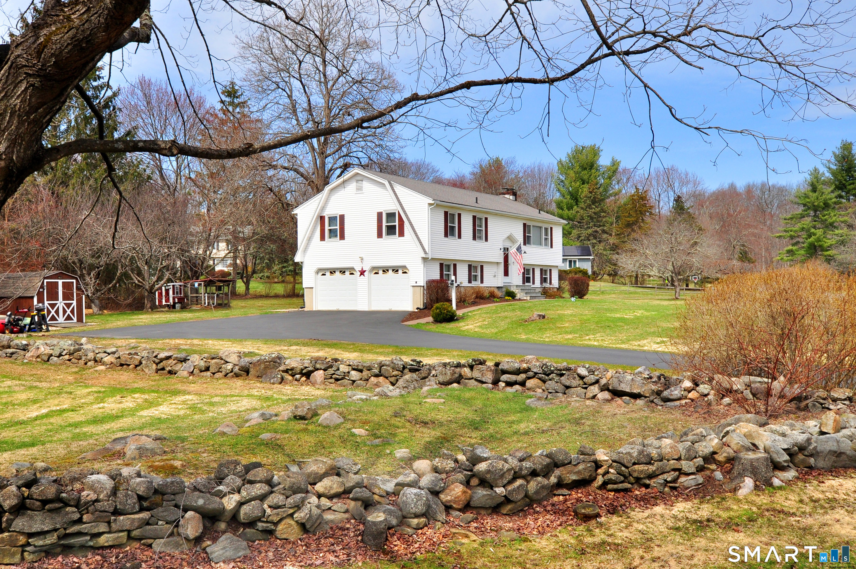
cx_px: 428
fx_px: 712
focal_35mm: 30
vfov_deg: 43.5
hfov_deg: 62.0
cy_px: 284
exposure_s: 1/640
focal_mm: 20
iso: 320
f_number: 8
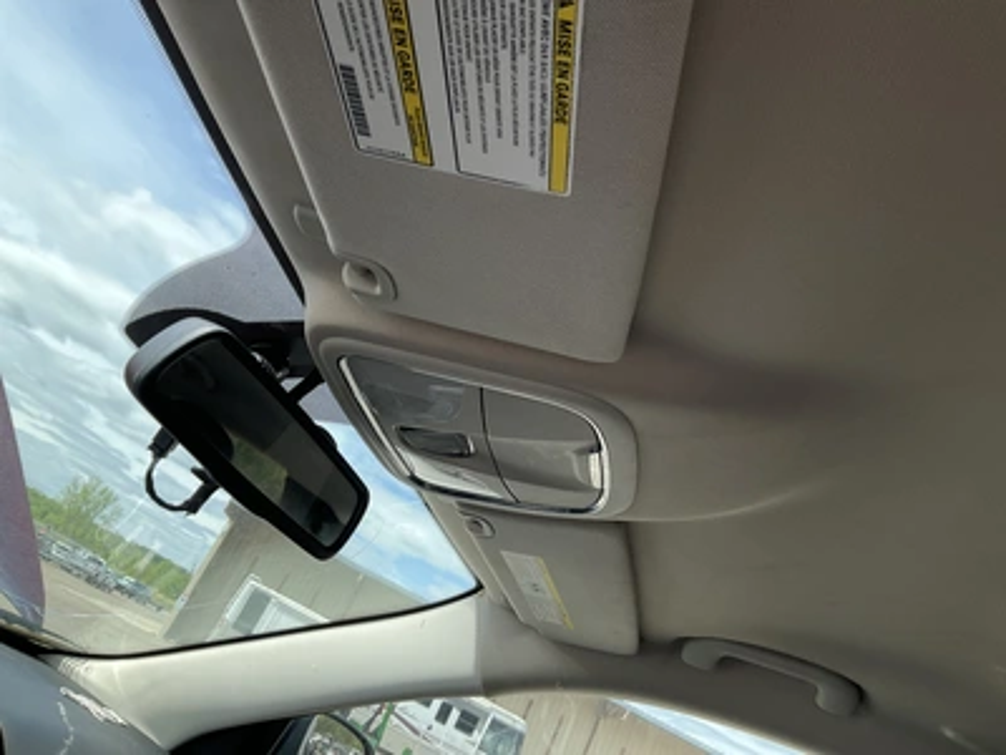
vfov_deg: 48.2
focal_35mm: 29
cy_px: 378
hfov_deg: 61.7
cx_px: 503
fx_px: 843
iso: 25
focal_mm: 3
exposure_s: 1/627
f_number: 1.8
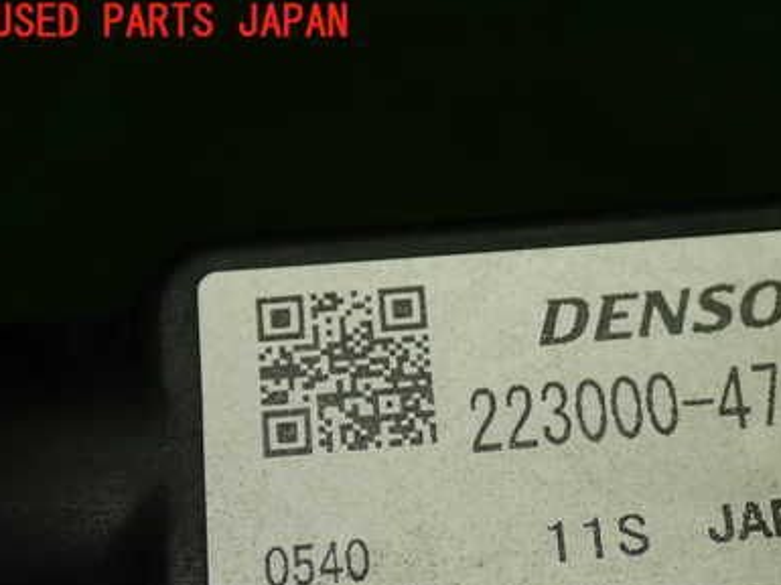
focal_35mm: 78
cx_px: 588
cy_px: 455
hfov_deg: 24.8
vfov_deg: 18.7
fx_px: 1758
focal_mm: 9.01
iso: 100
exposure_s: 1/100
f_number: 3.2
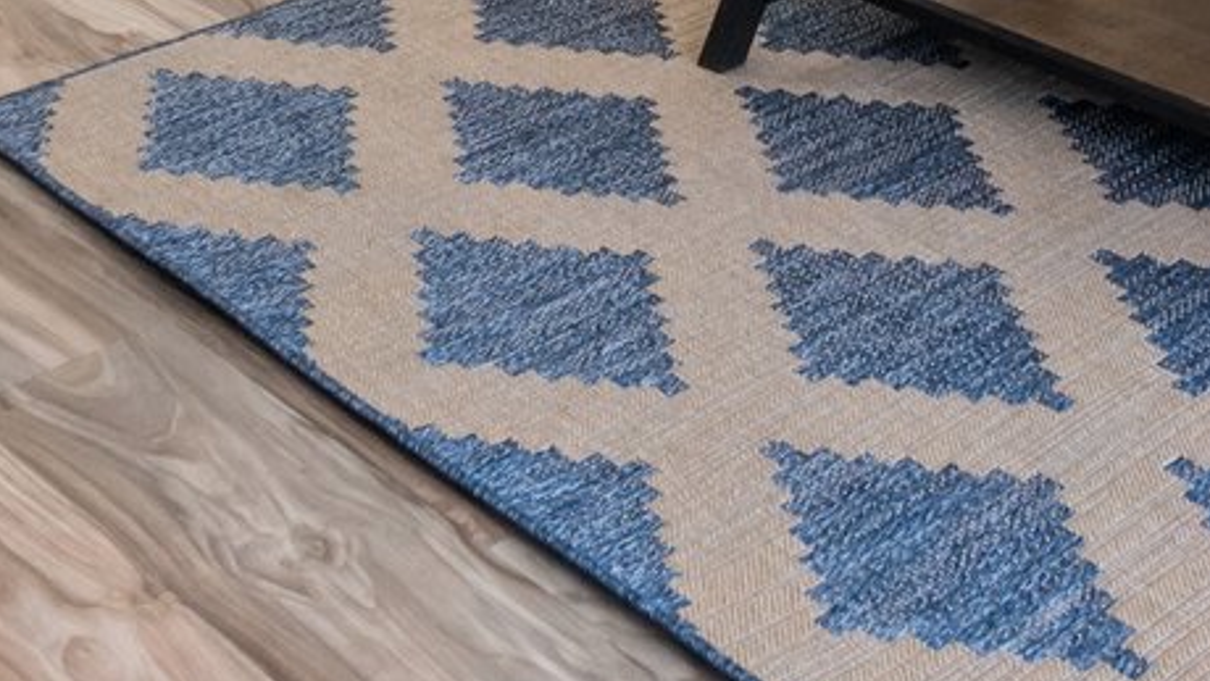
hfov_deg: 29.2
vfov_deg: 12.9
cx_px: 1042
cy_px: -985
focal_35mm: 70
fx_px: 2246
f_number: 8
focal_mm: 10
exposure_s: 1/15
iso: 800
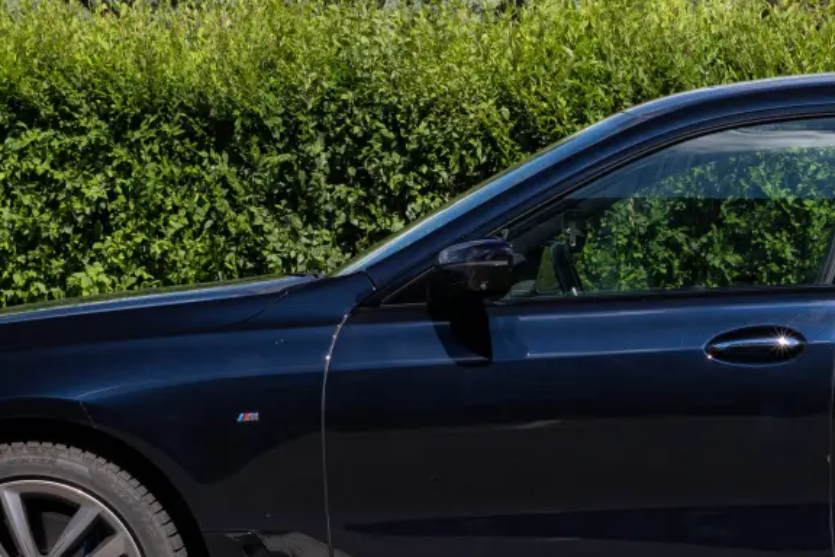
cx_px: 776
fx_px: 4894
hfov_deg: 9.7
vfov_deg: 6.5
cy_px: 344
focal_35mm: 211
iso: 400
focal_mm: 50
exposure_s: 1/250
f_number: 8
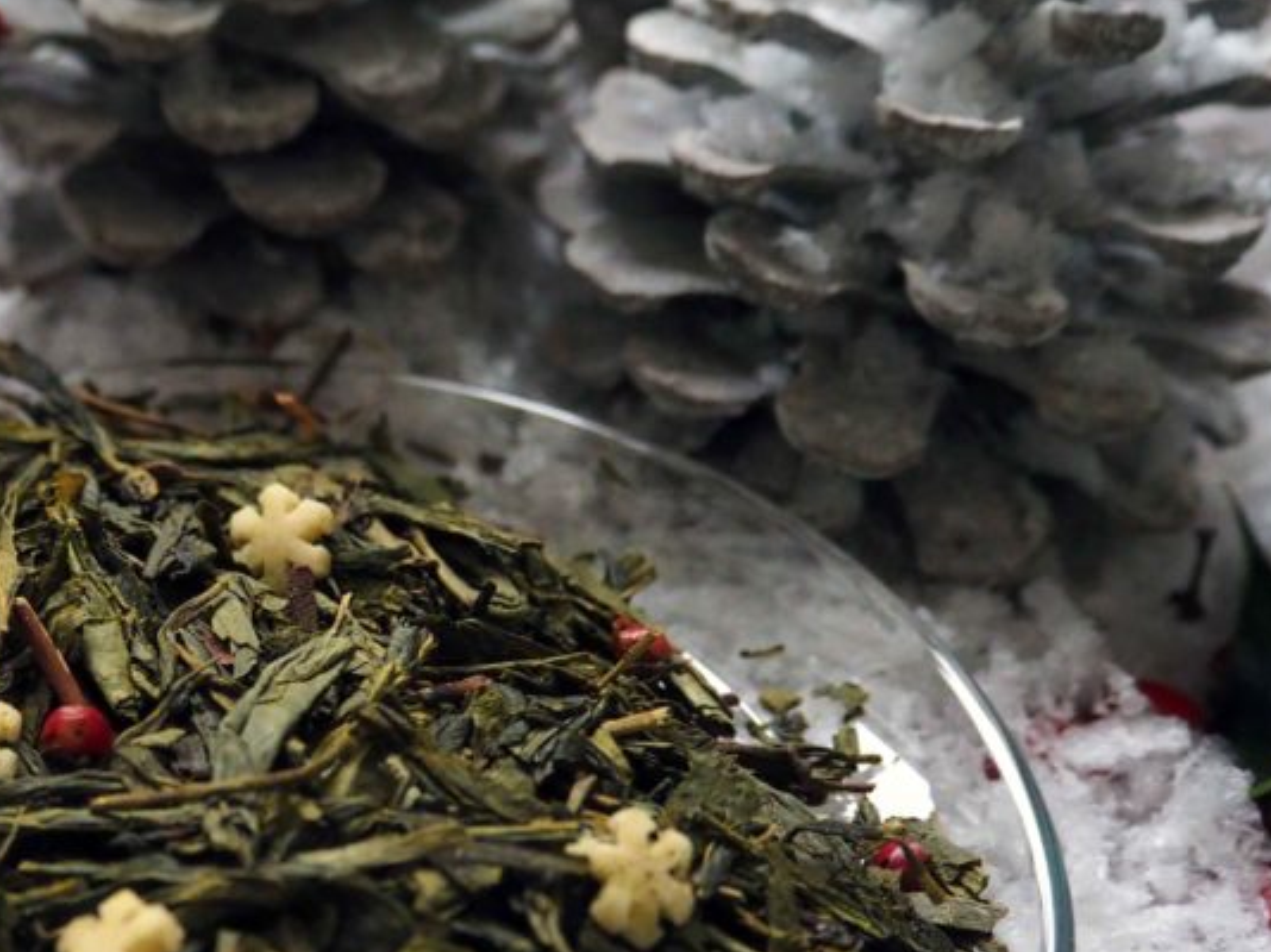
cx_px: 173
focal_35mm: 68
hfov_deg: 27.7
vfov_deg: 21.5
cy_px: 671
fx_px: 2496
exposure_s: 1/30
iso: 1600
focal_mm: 17
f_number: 3.8
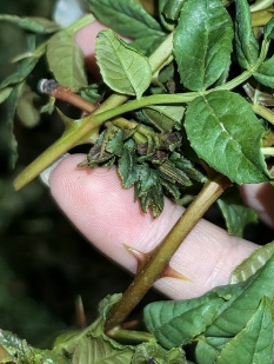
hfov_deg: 18.0
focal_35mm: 79
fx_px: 831
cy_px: 51
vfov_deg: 24.1
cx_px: 305
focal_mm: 6.25
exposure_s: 1/100
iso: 460
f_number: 1.68
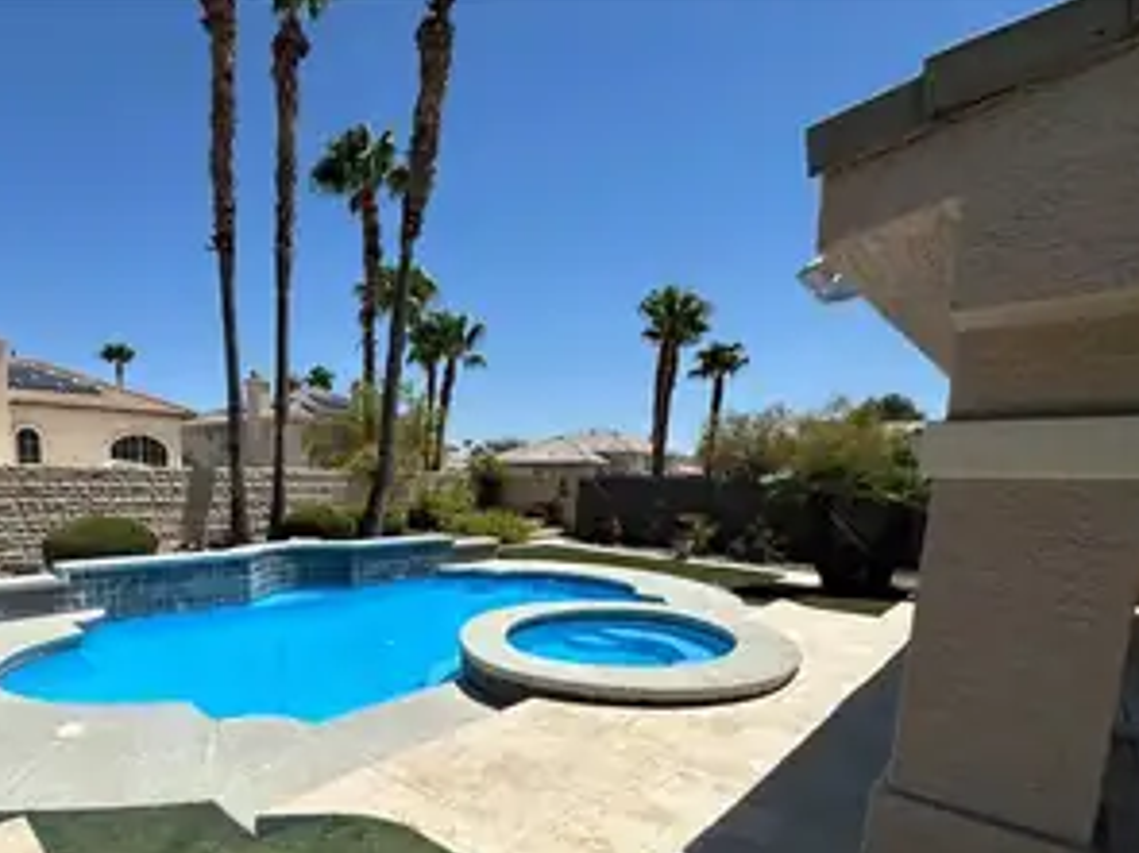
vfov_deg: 66.7
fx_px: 625
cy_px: 571
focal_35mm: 19
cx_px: 394
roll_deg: -0.9
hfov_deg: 82.2
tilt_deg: -8.4
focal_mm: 2.22
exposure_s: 1/4464
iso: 50
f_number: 2.2
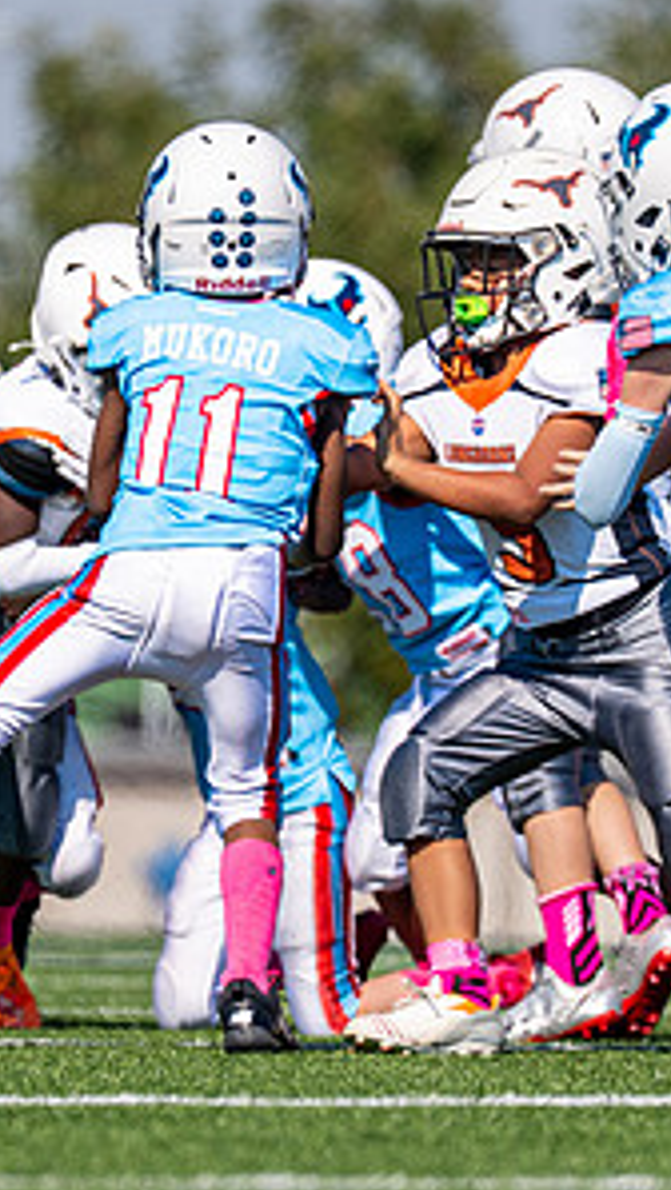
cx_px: 347
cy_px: 461
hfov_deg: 1.7
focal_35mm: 704
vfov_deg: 3.1
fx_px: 22230
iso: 100
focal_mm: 200
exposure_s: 1/3200
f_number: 2.8
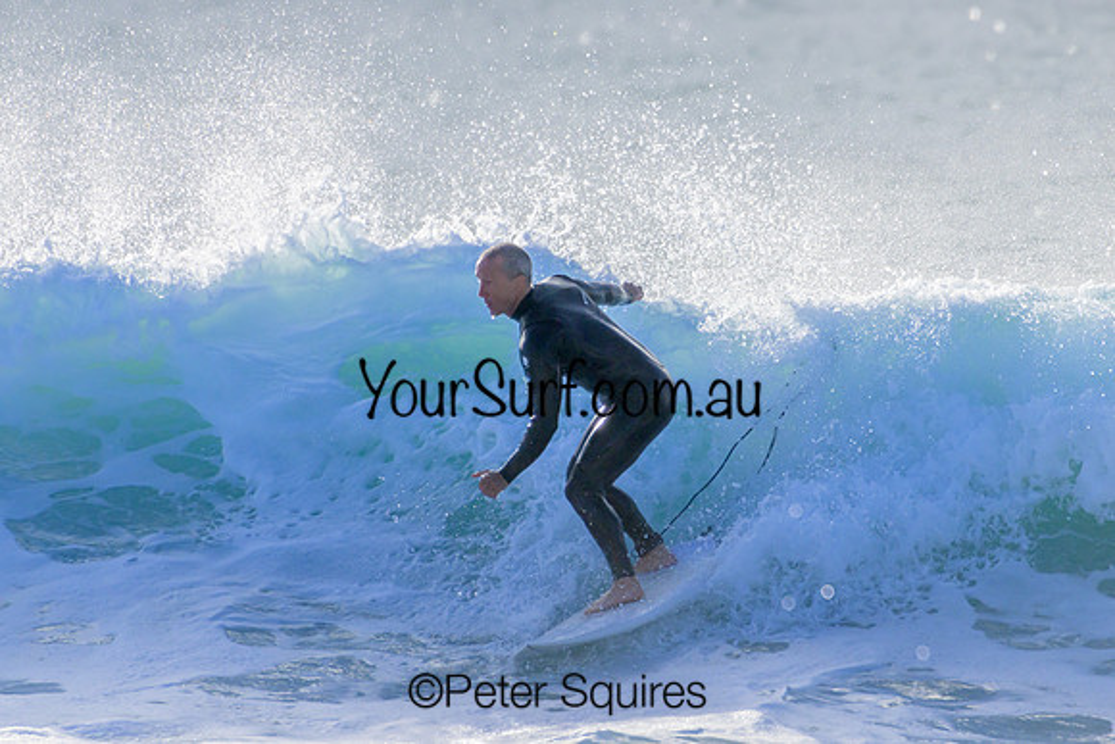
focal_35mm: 850
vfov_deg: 1.6
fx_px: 26331
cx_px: 558
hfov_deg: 2.4
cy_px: 372
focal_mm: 850
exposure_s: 1/2000
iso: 800
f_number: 11
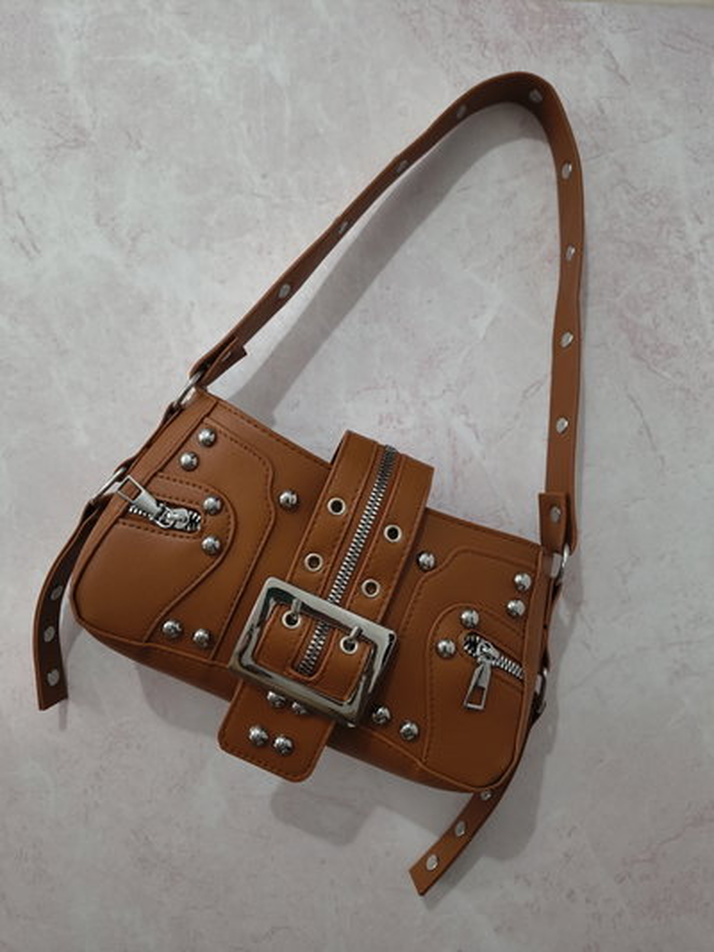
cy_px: 476
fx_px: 660
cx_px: 357
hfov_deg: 56.8
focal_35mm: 24
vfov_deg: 71.6
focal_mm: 5.56
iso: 556
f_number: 1.8
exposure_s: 1/50
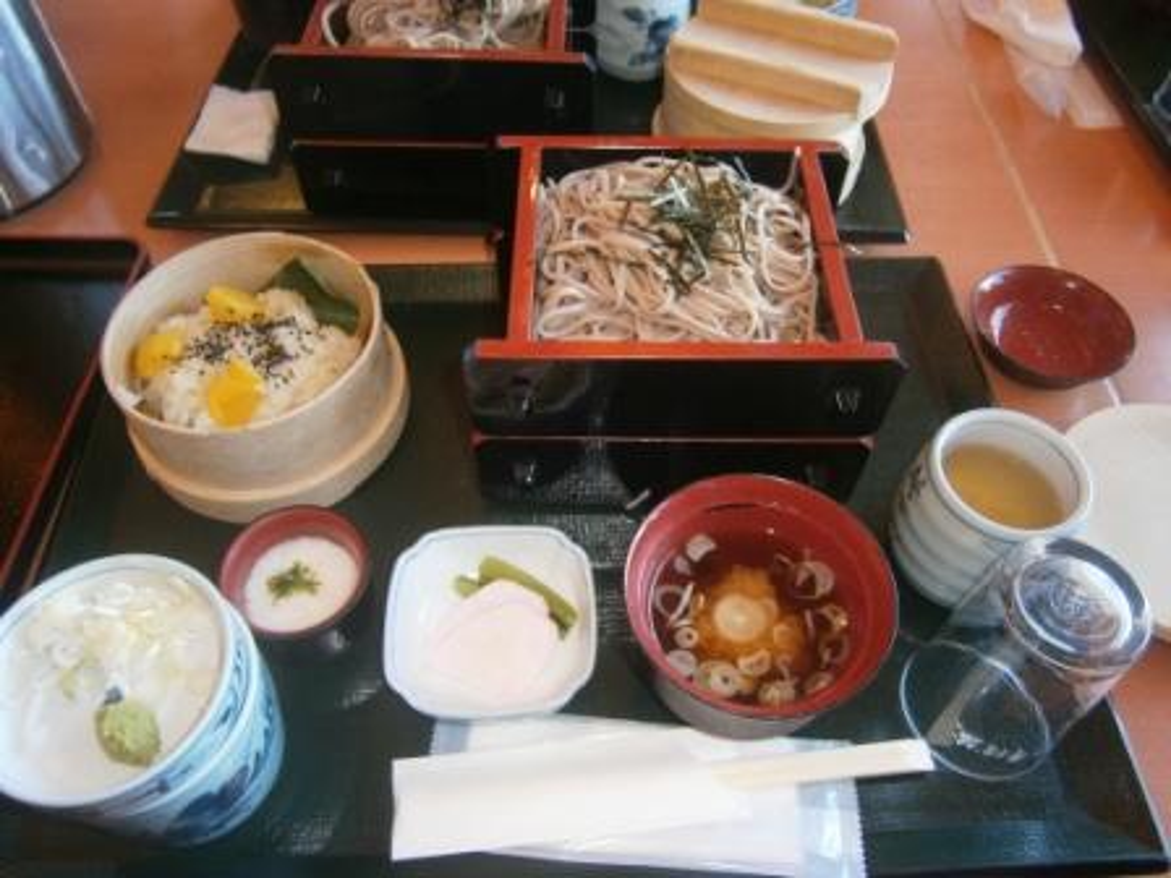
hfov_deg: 67.3
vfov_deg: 53.1
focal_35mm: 26
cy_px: 439
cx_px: 586
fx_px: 880
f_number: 2.8
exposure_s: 1/30
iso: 125
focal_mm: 4.7
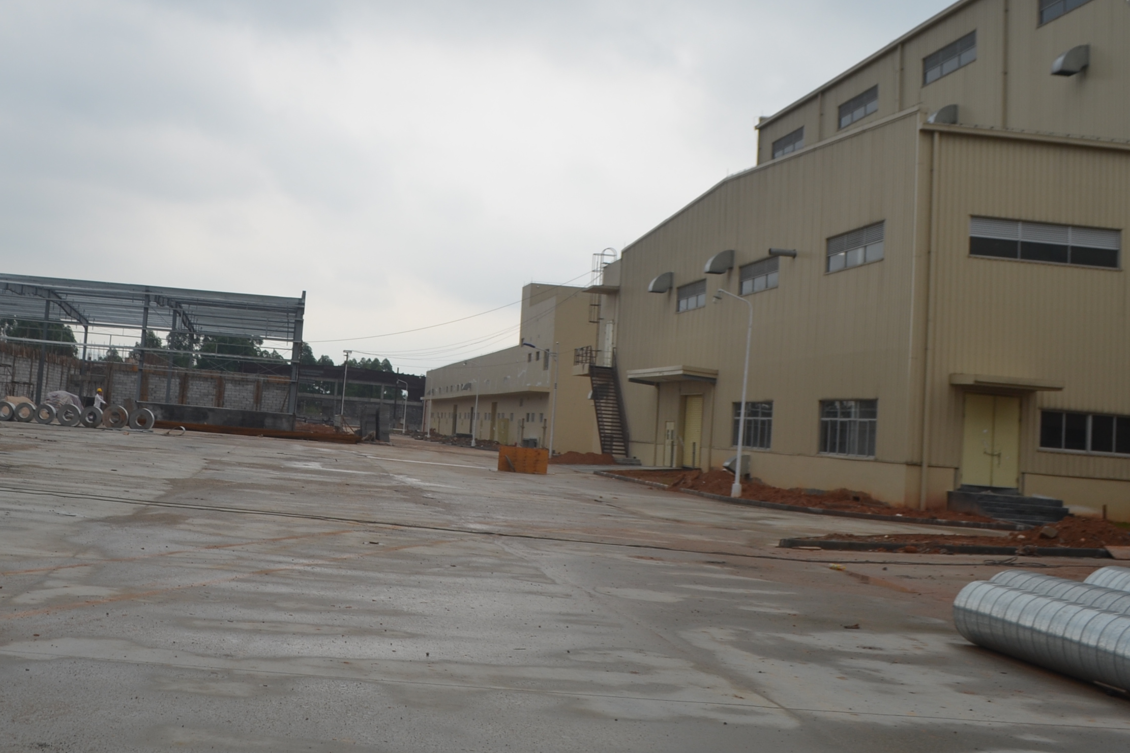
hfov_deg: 45.7
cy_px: 213
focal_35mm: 42
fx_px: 1318
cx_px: 376
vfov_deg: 31.5
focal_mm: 18
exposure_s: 1/200
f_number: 7.1
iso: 100
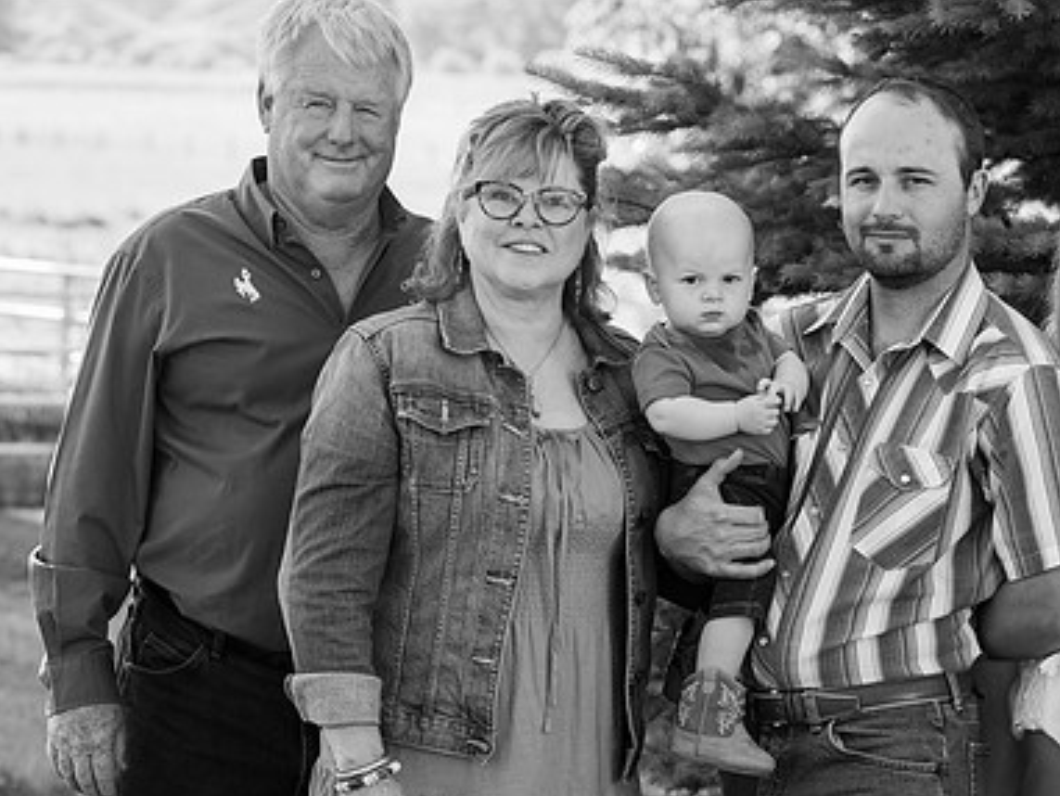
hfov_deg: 13.9
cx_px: 640
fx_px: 4350
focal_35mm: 142
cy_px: 411
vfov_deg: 10.5
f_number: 5.6
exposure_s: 1/500
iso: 500
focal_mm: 97
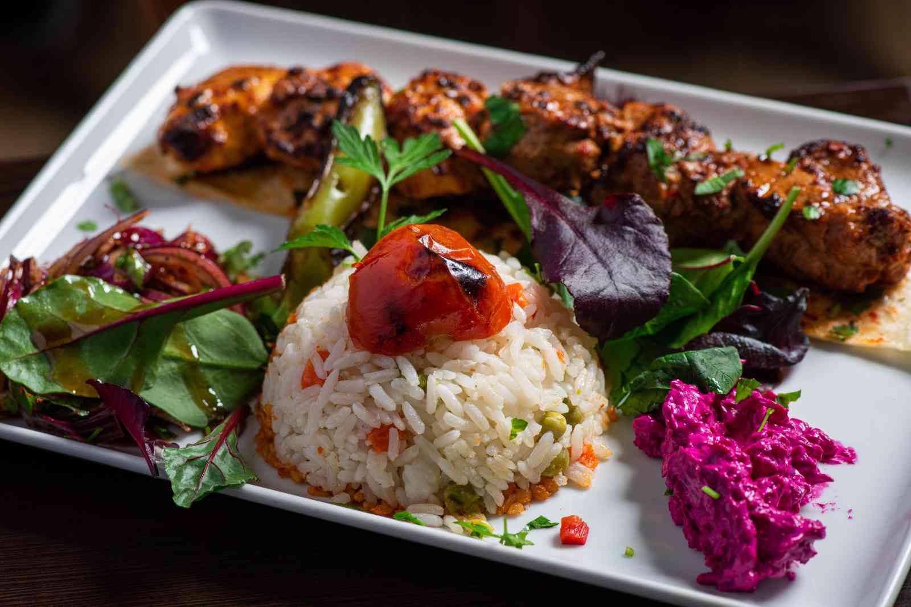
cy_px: 304
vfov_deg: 13.0
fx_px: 2657
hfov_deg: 19.5
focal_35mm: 105
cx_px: 456
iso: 400
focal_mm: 105
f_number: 6.3
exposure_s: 1/125
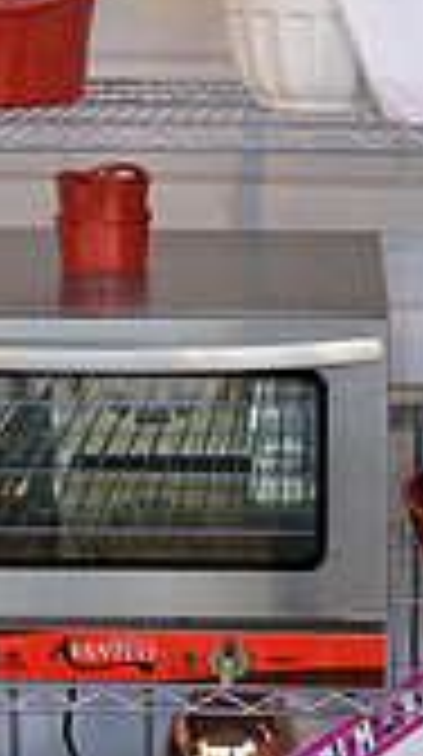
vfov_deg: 28.2
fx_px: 1462
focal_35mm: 73
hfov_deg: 16.3
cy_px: 117
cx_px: 342
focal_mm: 26
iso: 400
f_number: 3.2
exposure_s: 1/800
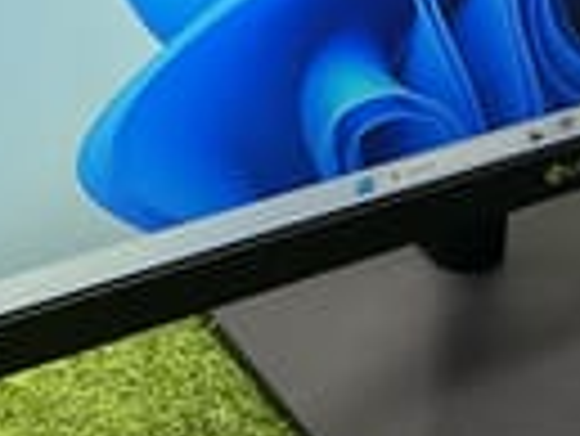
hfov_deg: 17.3
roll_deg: -1.1
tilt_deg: -24.1
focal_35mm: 112
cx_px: 517
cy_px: -29
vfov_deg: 13.0
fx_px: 1878
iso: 80
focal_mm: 3
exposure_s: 1/60
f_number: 1.8
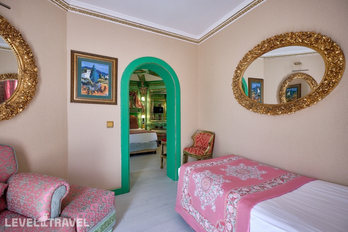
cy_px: 116
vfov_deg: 77.3
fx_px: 145
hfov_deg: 100.4
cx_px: 174
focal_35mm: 15
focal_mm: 10
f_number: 4
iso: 640
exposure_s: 1/80
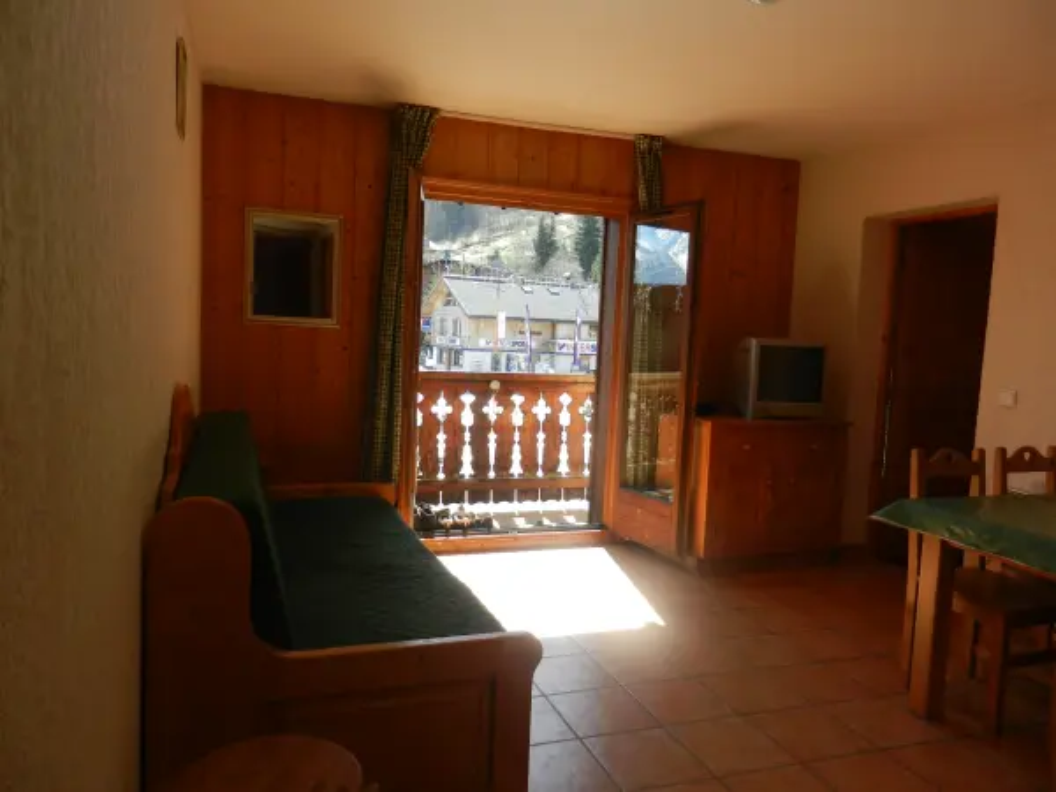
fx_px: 763
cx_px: 528
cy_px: 396
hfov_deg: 69.4
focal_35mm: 25
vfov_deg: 54.9
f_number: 3.5
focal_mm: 4.5
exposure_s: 1/200
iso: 160
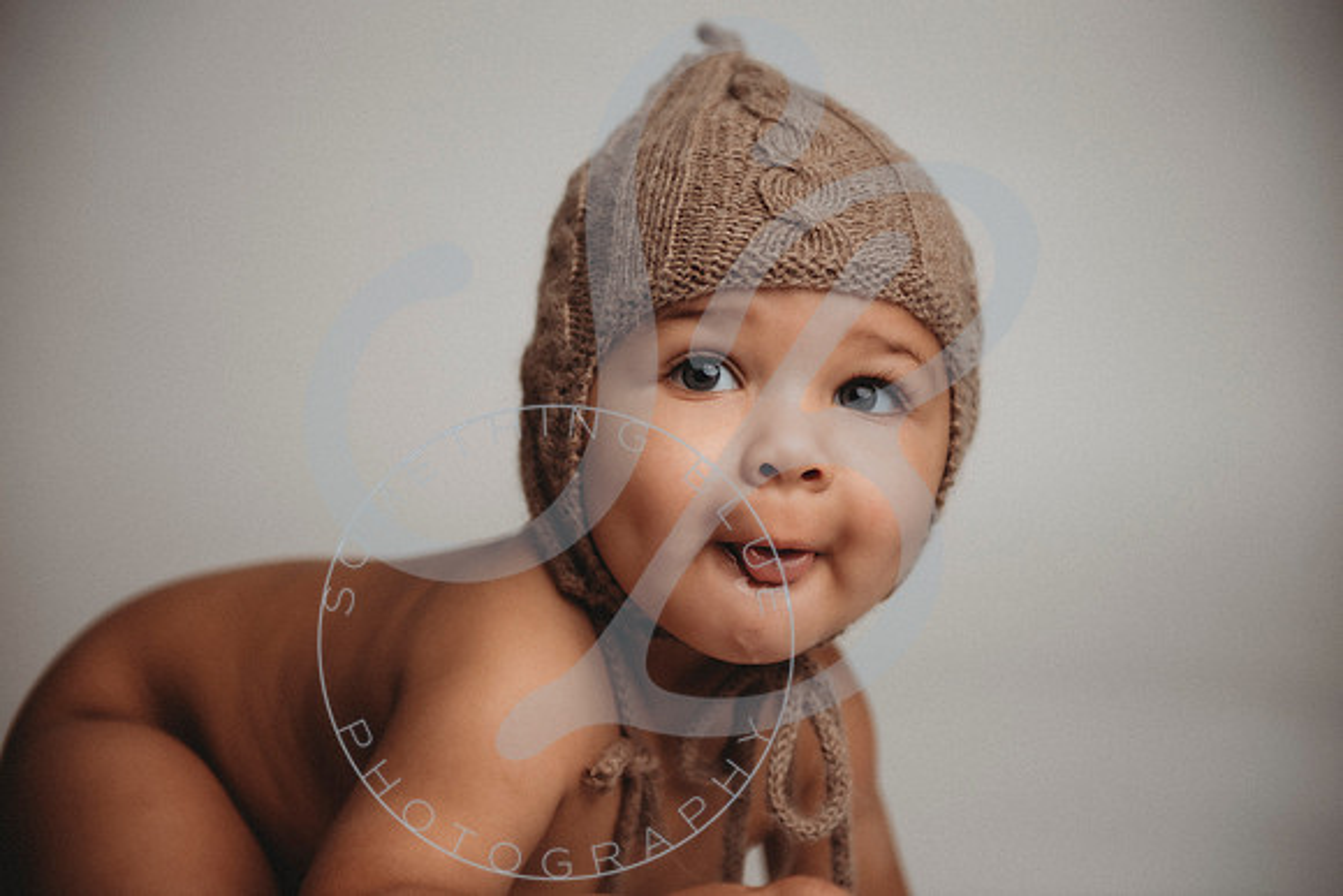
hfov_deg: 28.8
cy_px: 448
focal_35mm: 70
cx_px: 672
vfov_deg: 19.5
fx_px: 2612
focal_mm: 70
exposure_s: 1/125
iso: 100
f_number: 2.8
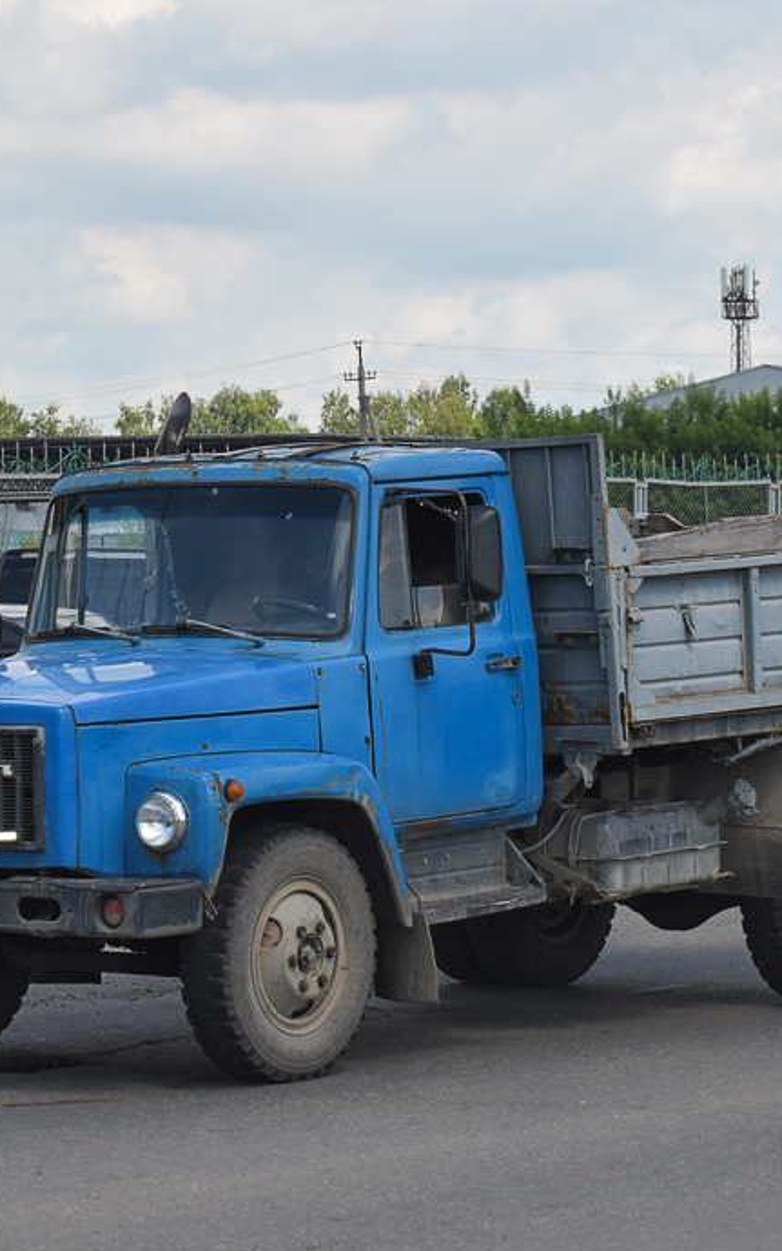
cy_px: 535
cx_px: 321
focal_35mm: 101
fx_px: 3445
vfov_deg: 20.6
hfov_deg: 12.9
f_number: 6.3
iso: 400
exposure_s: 1/1250
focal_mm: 38
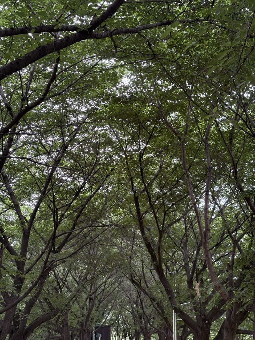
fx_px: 511
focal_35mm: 52
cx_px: 128
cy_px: 170
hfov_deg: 28.0
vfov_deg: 36.8
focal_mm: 5.96
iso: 100
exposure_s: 1/104
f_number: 1.6
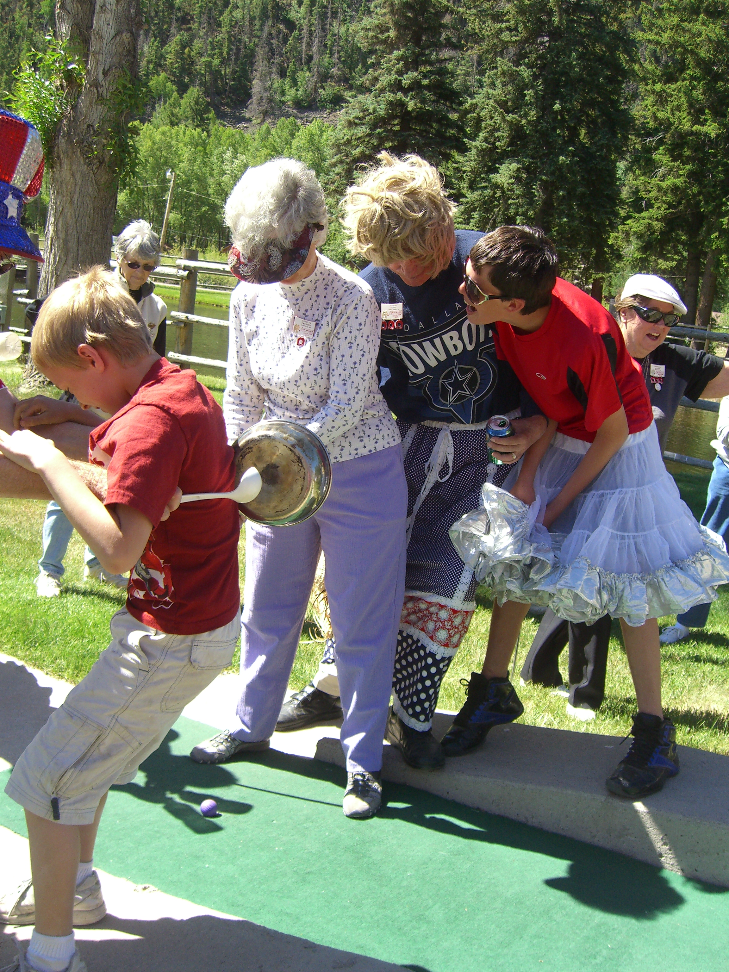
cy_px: 486
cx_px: 364
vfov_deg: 49.0
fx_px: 1067
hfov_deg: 37.7
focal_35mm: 38
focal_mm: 7.9
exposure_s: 1/1000
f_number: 2.8
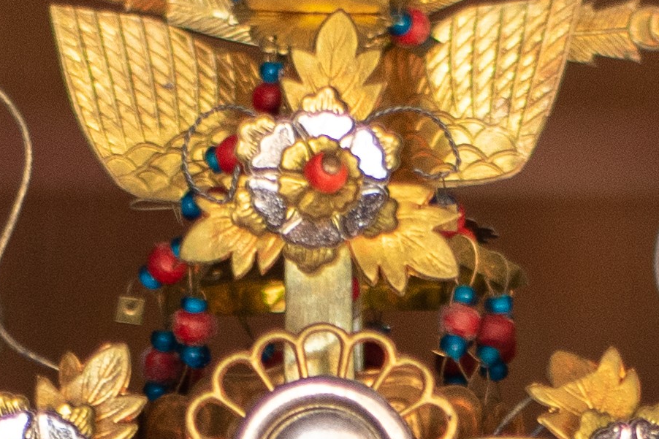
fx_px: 9132
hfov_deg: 4.1
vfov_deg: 2.7
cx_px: 350
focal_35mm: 499
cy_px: 1416
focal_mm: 50
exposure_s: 1/160
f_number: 1.8
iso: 250
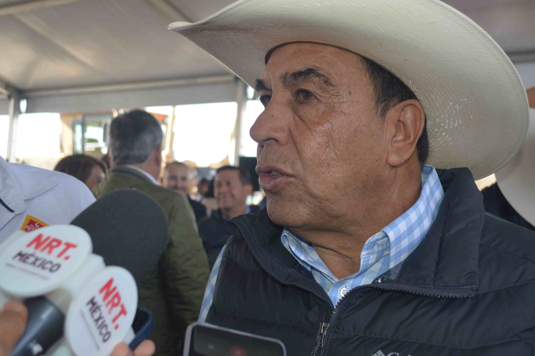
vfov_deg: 29.8
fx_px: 668
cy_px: 147
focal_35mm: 45
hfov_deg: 43.4
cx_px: 324
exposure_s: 1/125
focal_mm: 24
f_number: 4
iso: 125
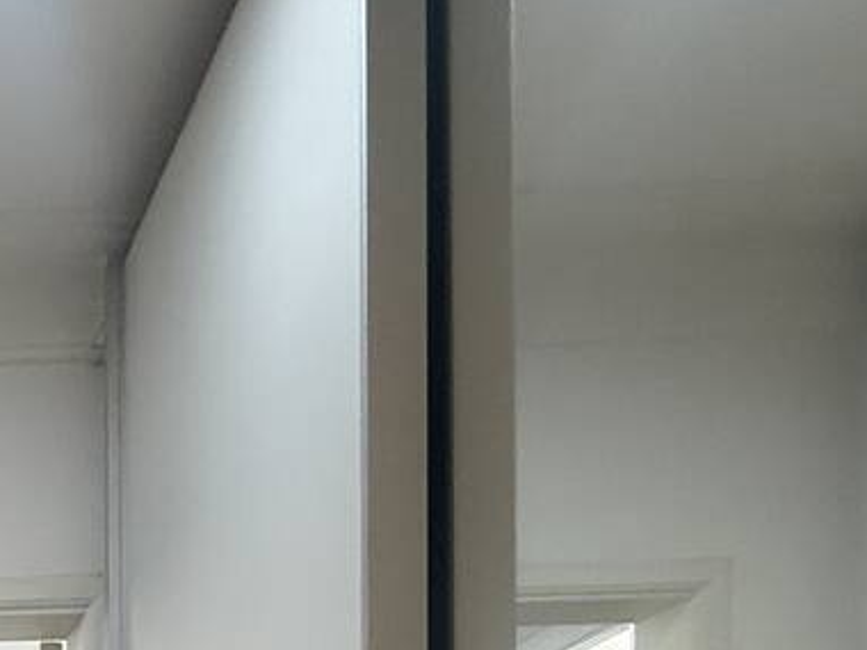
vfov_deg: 21.0
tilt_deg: +1.1
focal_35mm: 53
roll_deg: +0.4
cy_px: 1097
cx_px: -276
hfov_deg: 29.0
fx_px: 1327
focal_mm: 2.22
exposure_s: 1/60
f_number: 2.2
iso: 200
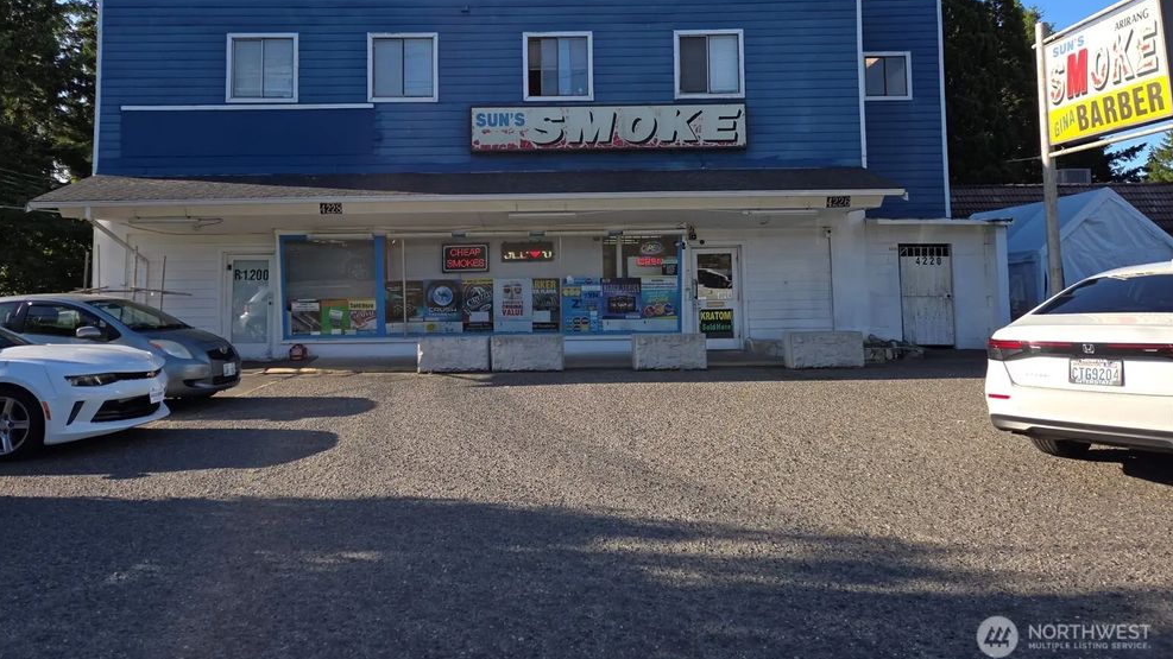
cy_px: 211
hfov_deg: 71.9
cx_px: 566
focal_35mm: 26
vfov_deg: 43.7
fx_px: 809
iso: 25
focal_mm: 5.4
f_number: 1.8
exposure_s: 1/848
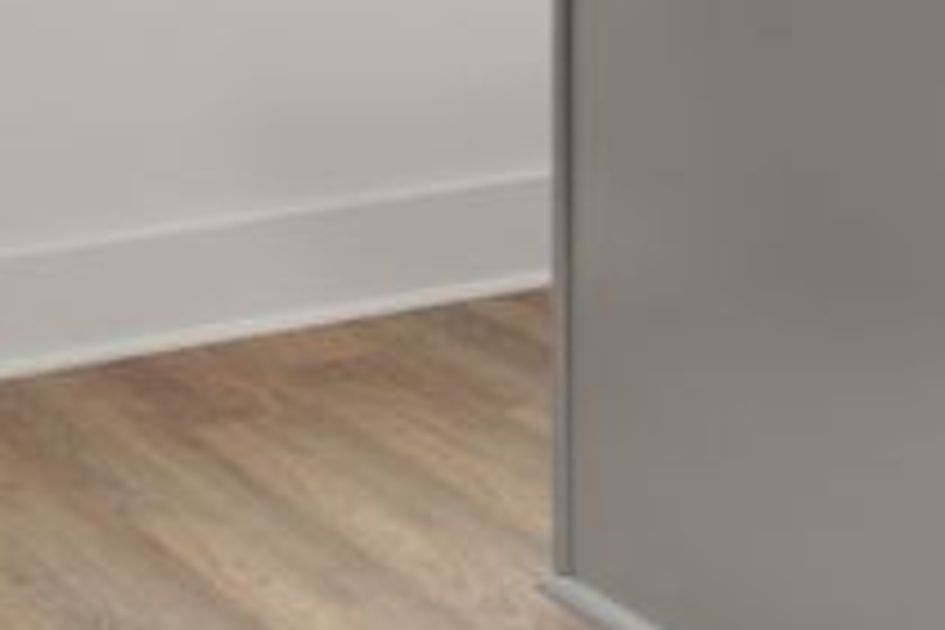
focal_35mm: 146
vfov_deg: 8.8
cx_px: 1980
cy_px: -668
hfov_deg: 12.2
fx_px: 3832
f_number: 8
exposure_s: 1/5
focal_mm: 30
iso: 100
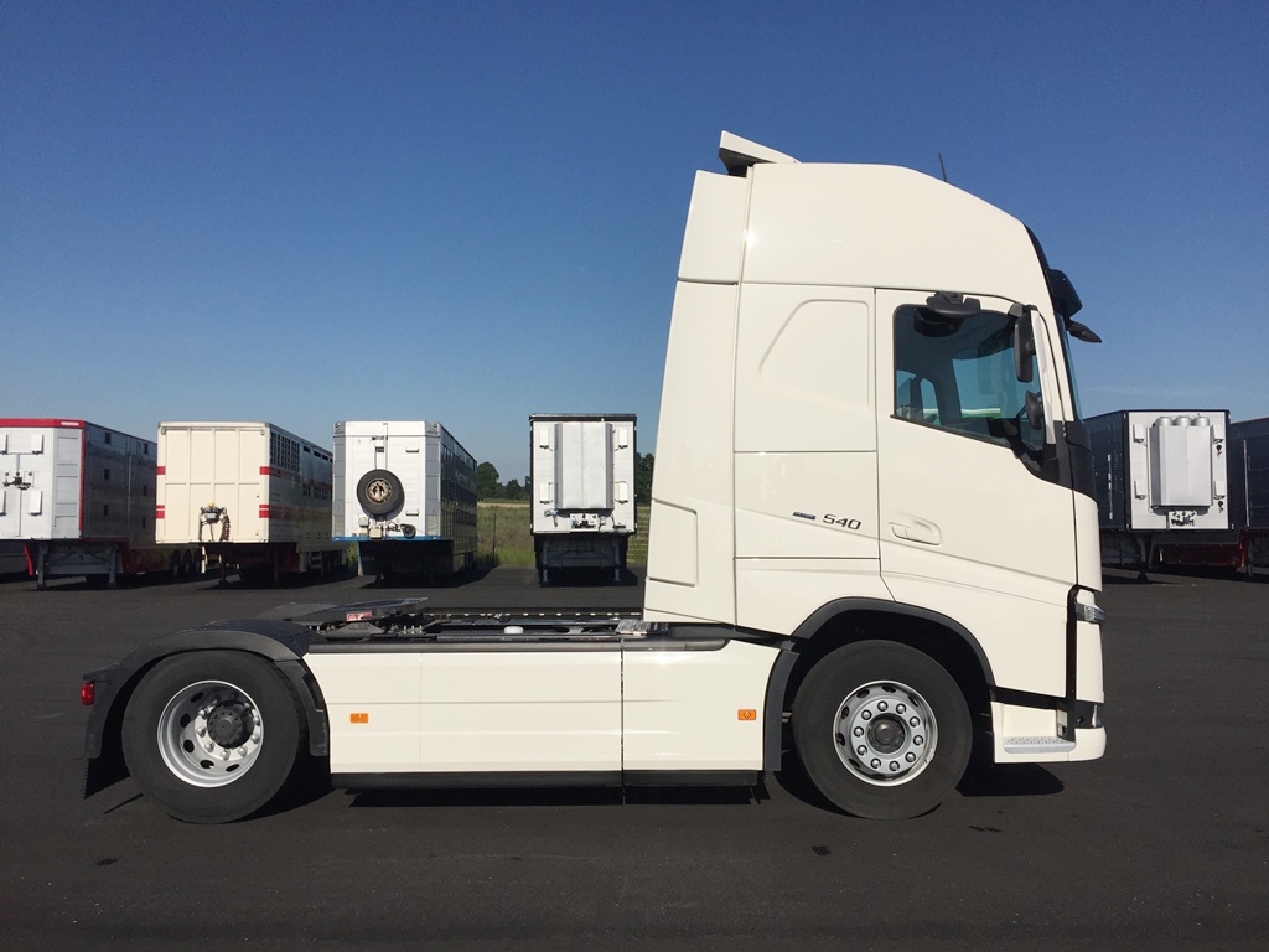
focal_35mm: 29
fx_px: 1063
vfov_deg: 48.2
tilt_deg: +4.7
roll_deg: -0.8
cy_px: 476
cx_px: 634
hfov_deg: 61.7
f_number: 2.2
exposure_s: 1/7937
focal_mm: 4.15
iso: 32
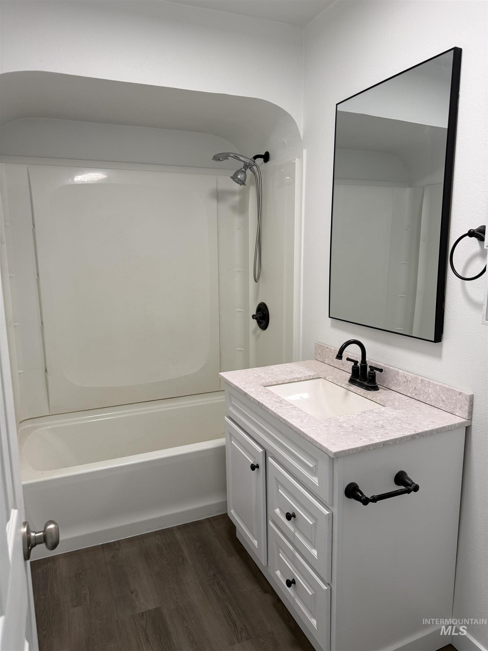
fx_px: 451
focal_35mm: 24
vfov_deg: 71.6
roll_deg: +0.2
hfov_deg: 56.8
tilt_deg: -8.4
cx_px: 244
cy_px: 326
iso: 125
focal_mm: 6.76
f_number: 1.78
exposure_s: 1/120
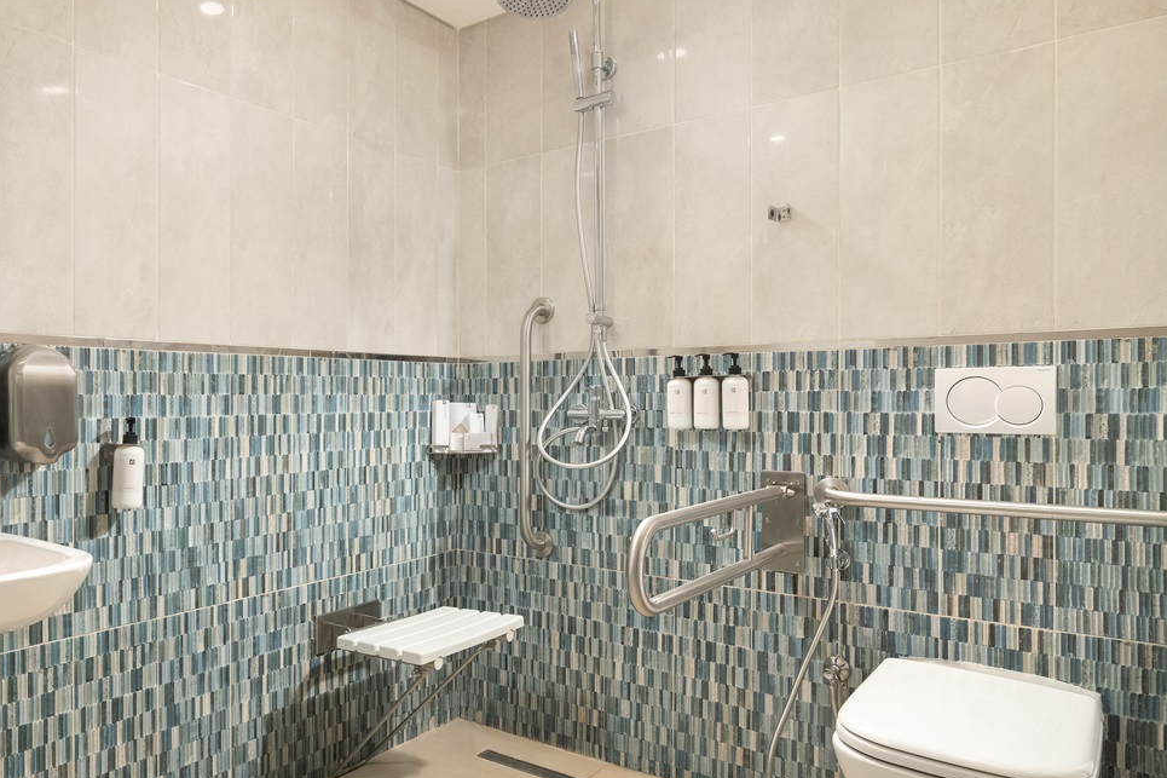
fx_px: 843
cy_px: 406
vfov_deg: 49.5
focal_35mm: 26
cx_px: 404
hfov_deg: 67.8
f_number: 9
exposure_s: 1/200
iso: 640
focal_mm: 16
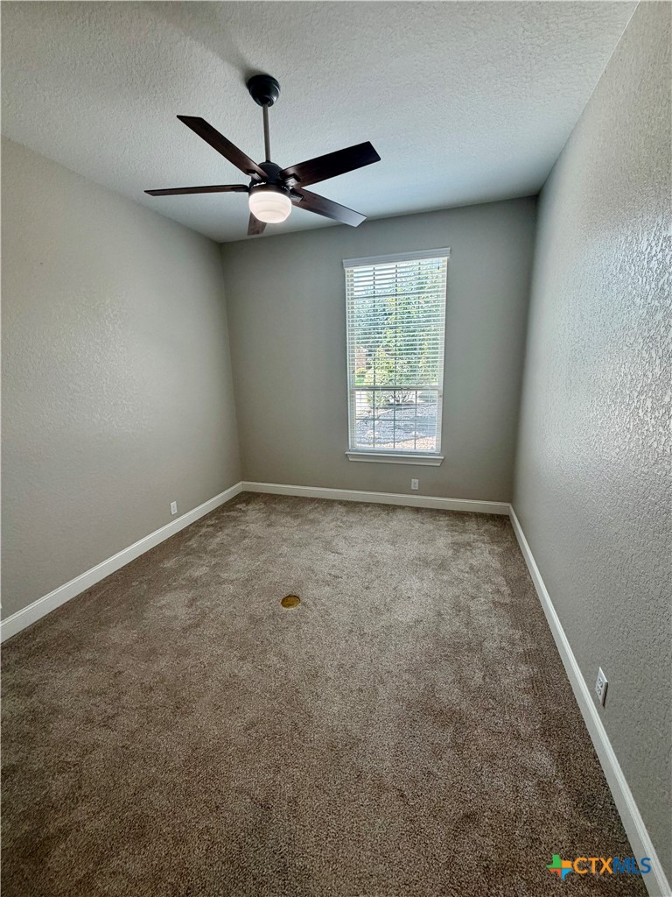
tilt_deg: -13.5
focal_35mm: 14
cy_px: 448
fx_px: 362
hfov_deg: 85.7
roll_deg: +2.7
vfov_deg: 102.1
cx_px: 336
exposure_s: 1/120
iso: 125
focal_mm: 2.22
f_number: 2.2
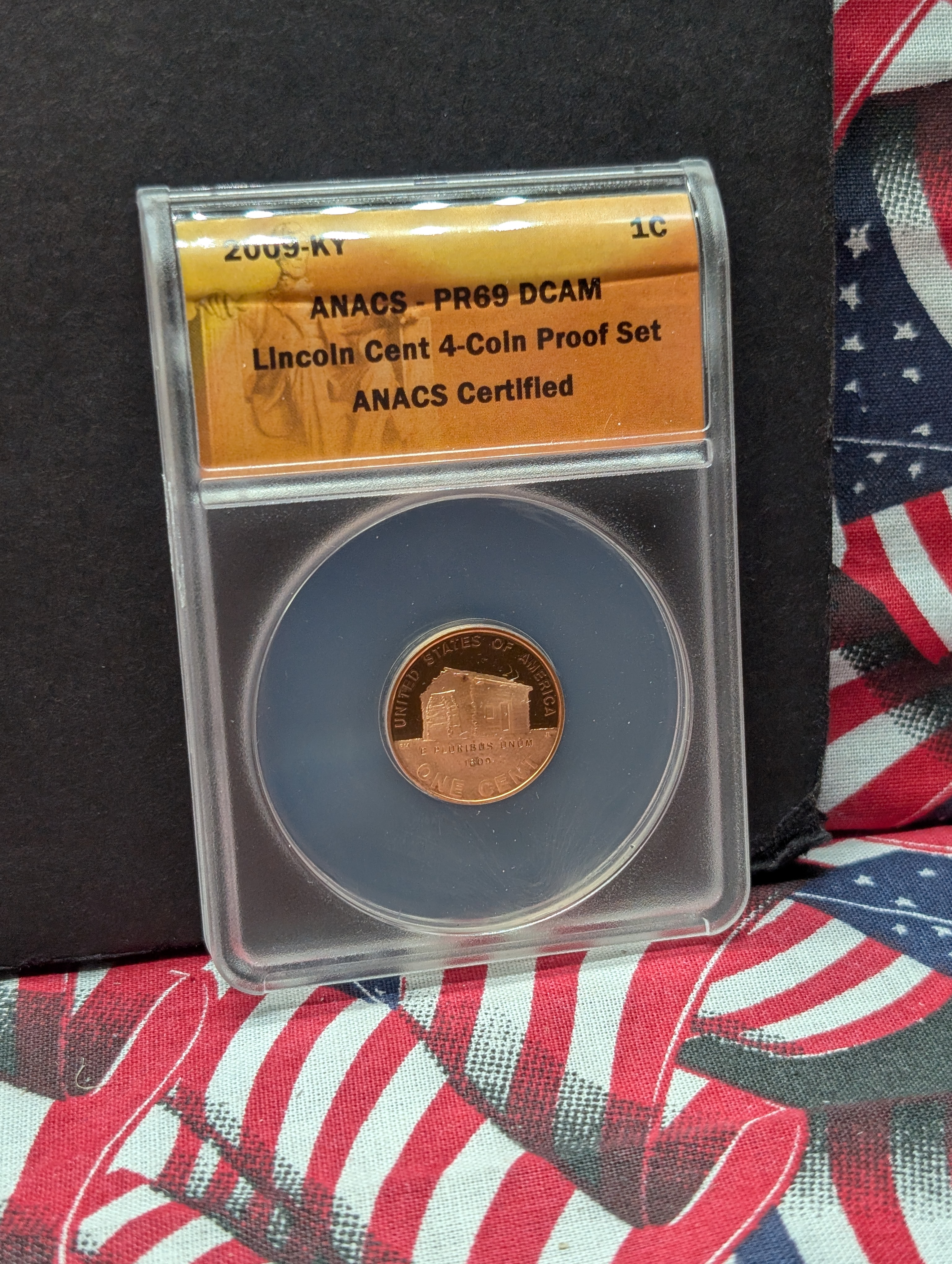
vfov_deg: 38.9
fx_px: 1792
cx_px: 476
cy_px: 632
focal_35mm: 49
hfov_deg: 29.7
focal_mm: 6.9
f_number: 1.68
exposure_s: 1/81.2
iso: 48
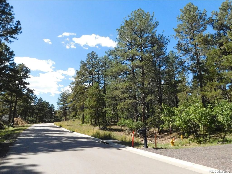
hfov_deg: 73.9
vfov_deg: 58.9
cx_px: 116
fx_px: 154
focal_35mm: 23
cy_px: 87
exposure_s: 1/1500
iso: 800
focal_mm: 4
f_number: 6
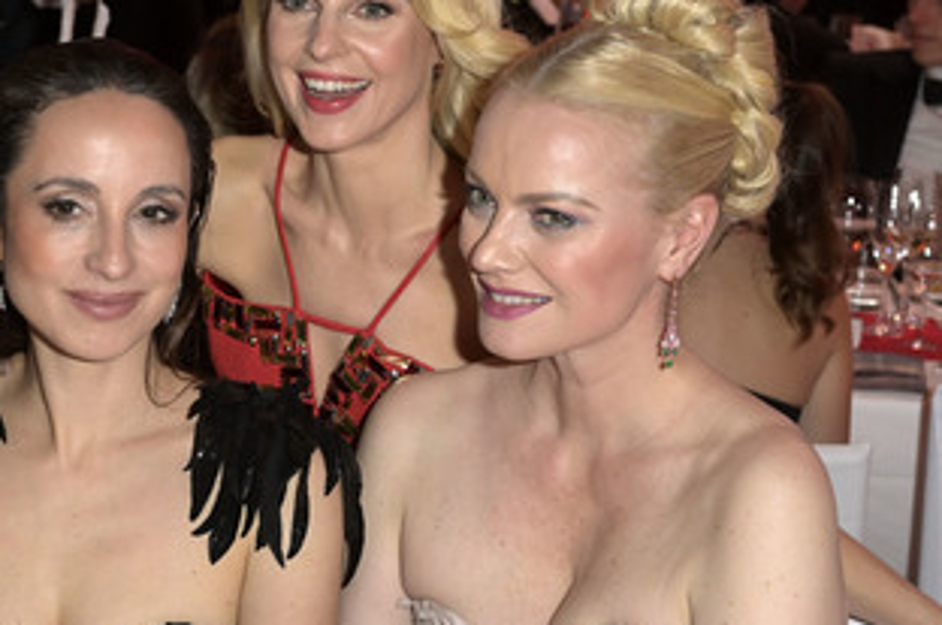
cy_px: 278
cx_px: 415
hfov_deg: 25.1
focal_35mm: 81
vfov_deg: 16.8
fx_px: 2116
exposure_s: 1/100
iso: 2000
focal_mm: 56
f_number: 5
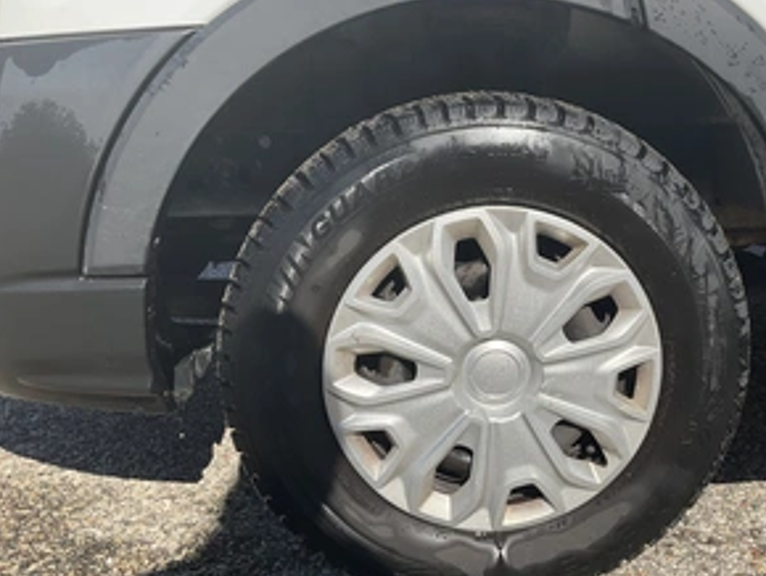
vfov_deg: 36.0
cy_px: 301
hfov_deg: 45.9
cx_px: 526
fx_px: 886
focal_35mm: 40
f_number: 1.8
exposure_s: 1/1786
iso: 25
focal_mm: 3
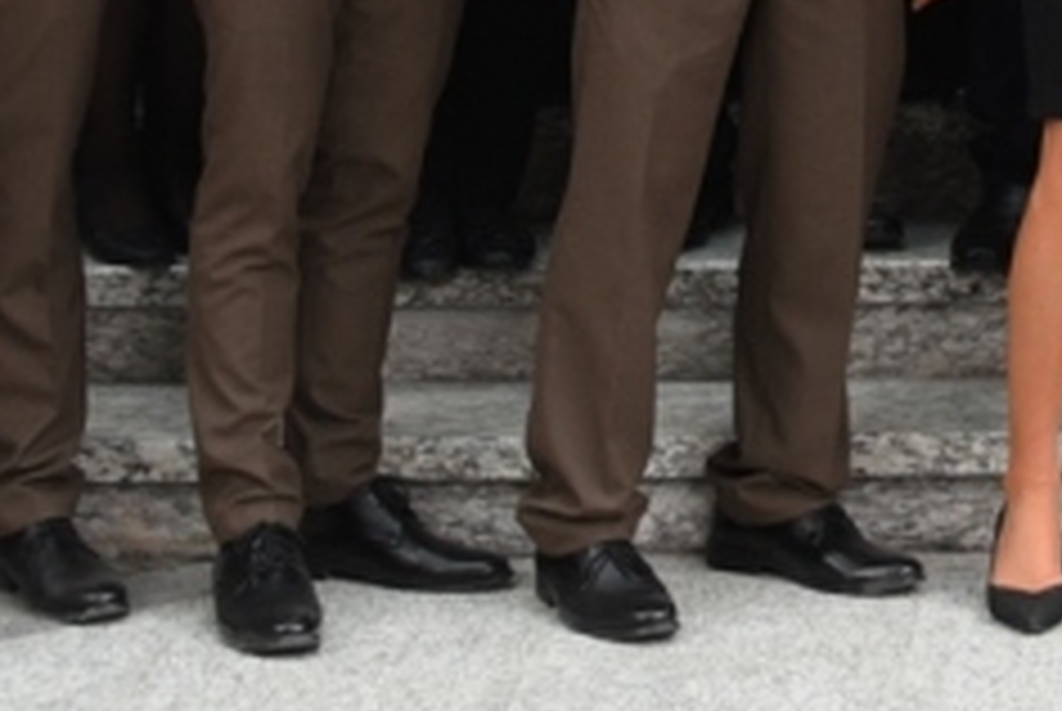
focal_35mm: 182
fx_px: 5376
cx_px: 1269
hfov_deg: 11.1
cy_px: -832
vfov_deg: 7.2
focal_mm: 34
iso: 400
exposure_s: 1/80
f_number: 6.3
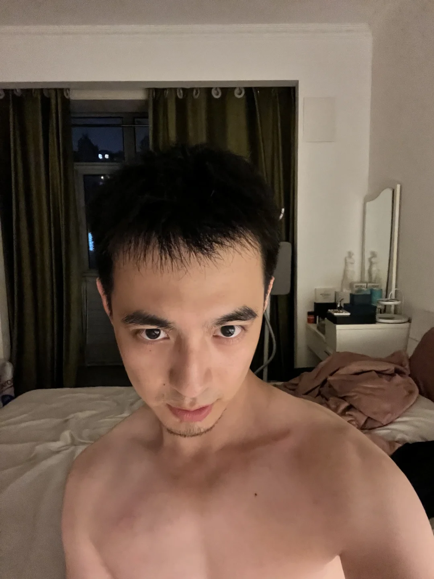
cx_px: 217
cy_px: 290
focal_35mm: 23
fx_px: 384
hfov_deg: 58.9
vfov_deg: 73.9
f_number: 2.2
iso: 1250
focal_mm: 2.71
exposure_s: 1/17
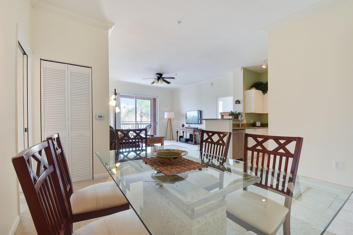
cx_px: 176
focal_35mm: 15
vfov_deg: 77.3
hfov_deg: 100.4
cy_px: 118
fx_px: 147
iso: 100
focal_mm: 10
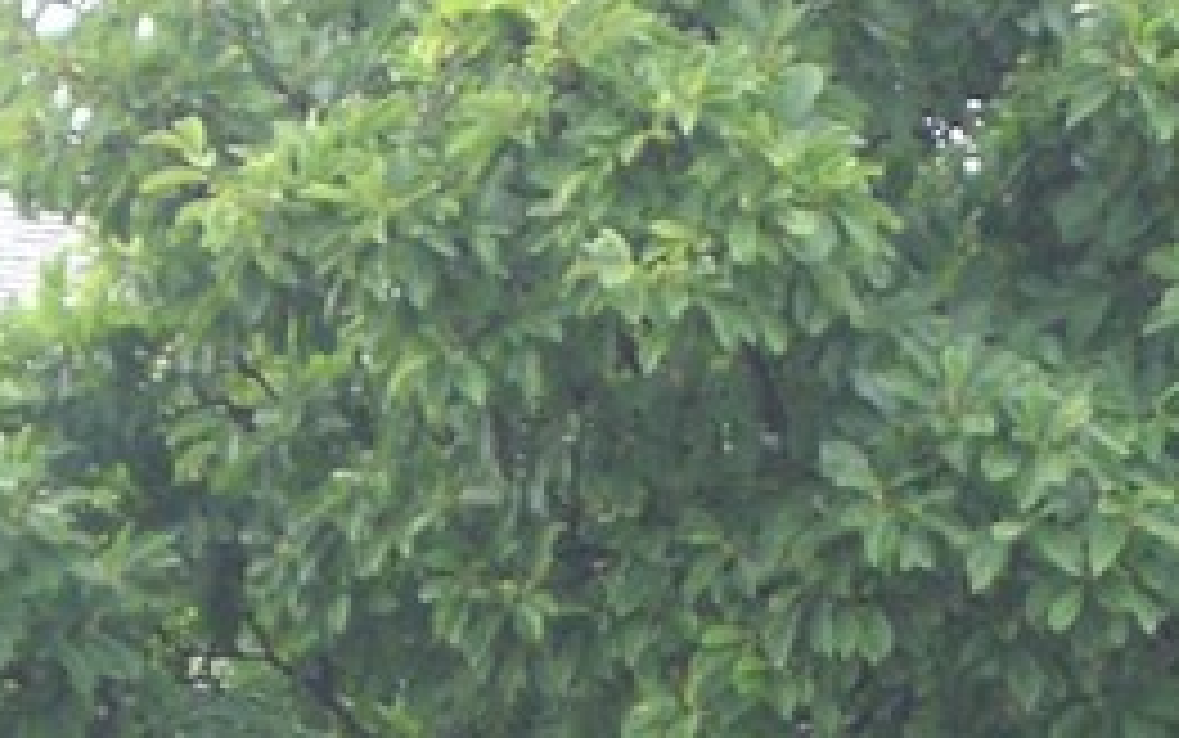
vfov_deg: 5.0
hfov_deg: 8.0
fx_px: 8390
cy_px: 1395
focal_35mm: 261
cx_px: 1066
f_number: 4
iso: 200
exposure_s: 1/100
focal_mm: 10.4
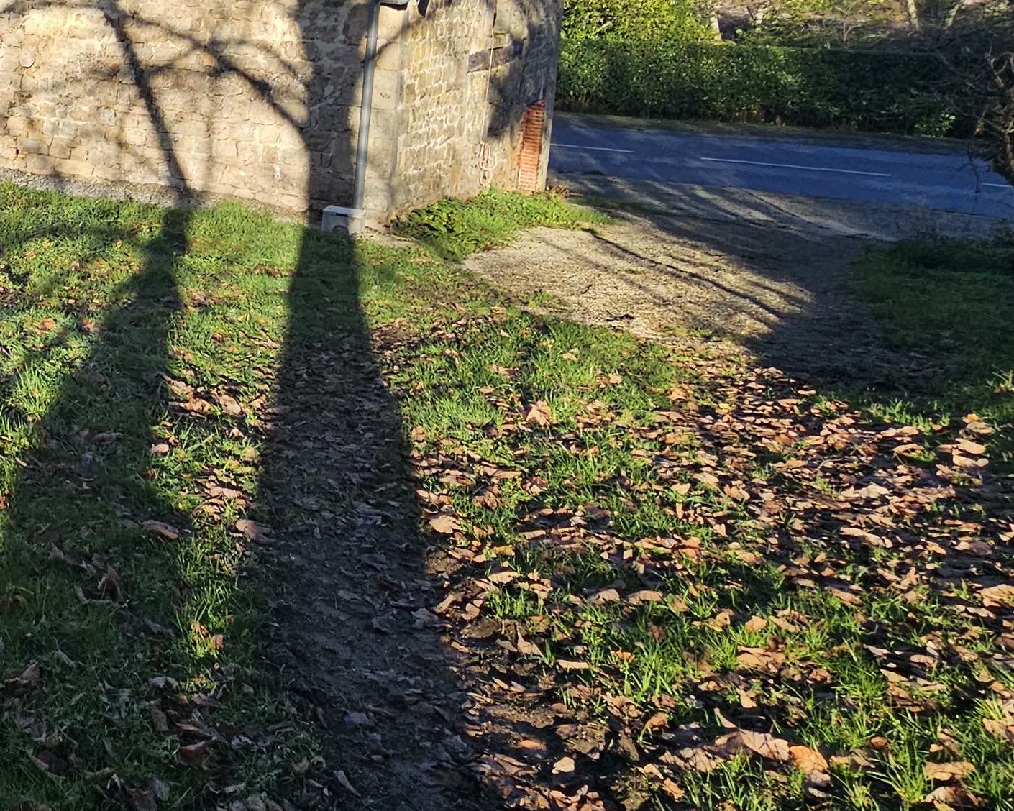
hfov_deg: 38.8
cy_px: 74
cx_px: -165
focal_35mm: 36
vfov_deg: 38.2
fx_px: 1080
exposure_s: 1/1151
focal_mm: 2.2
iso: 50
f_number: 2.2
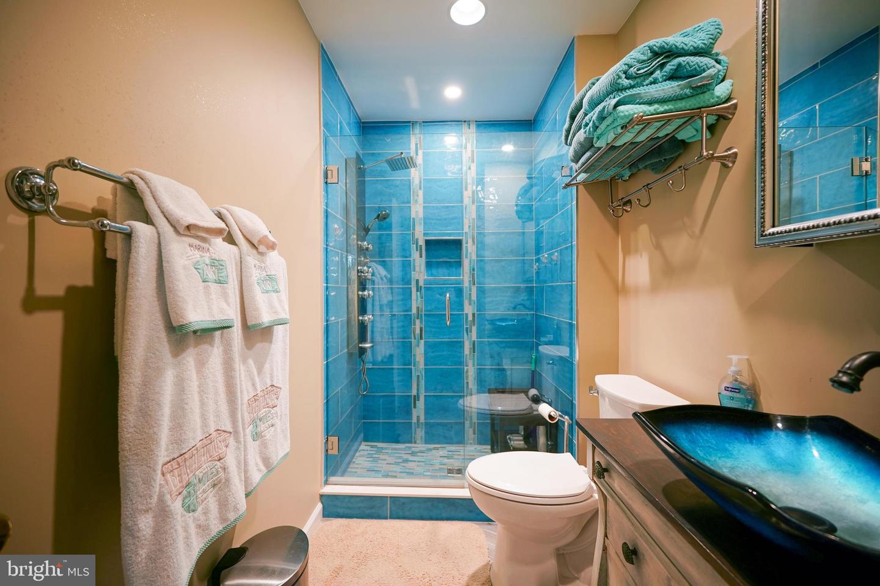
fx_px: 367
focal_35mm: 15
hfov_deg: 100.4
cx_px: 440
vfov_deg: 77.3
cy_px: 293
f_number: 2.8
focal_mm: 10
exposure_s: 1/30
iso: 250
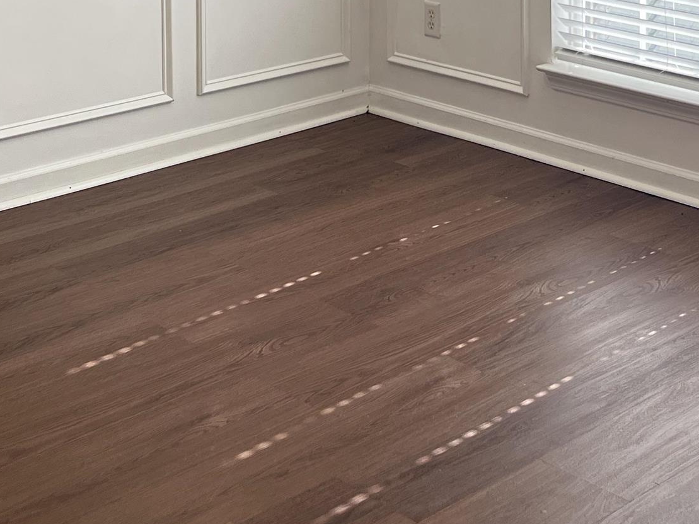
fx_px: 1454
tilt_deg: -4.5
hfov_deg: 27.0
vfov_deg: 18.7
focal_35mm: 72
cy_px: -193
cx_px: 425
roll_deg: +0.2
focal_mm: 5.7
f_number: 1.5
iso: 50
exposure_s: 1/272
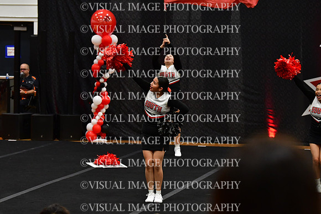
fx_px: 1365
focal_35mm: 153
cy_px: 107
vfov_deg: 9.0
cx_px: 160
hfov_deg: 13.4
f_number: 4
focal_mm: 102
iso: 4000
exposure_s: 1/500
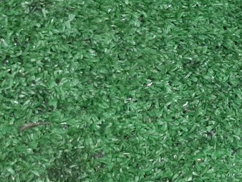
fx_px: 672
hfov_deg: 18.4
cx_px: 352
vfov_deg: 15.4
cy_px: 59
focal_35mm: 96
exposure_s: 1/50
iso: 165
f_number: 1.7
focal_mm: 3.93
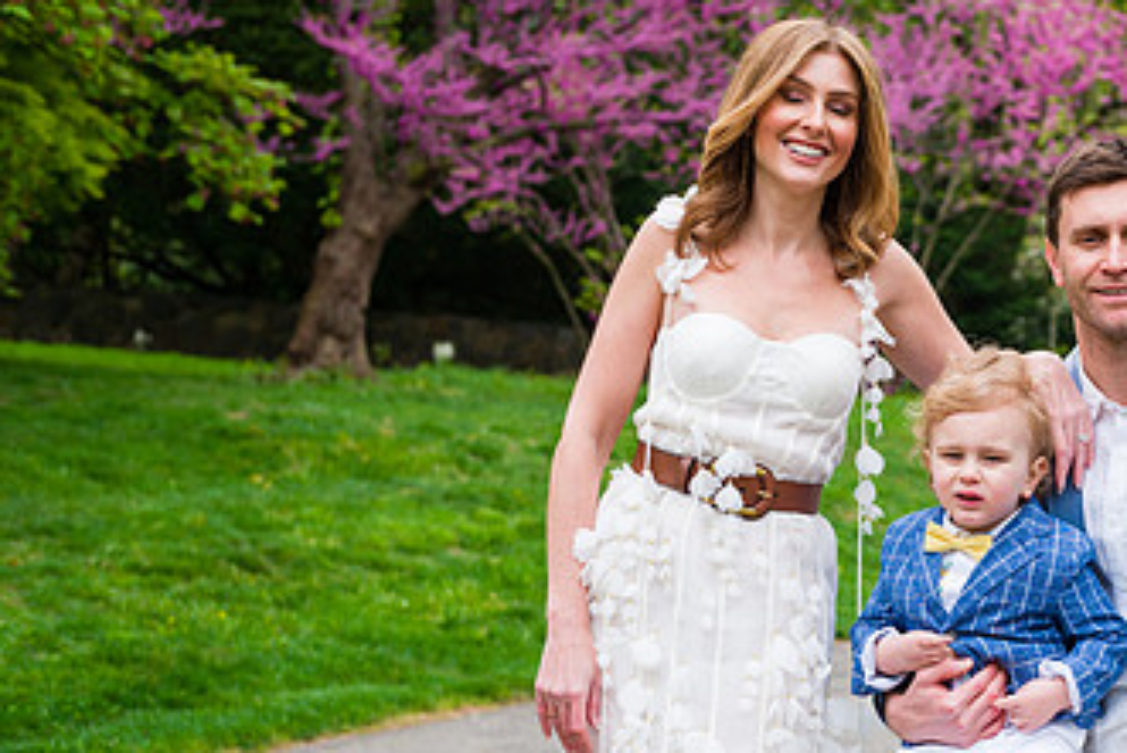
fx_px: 2631
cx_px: 977
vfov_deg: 16.3
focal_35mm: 84
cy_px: 487
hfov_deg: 23.6
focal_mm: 48
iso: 200
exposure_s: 1/500
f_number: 4.5
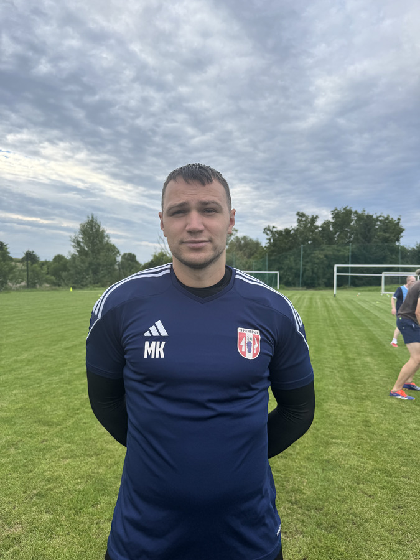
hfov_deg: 56.8
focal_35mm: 24
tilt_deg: -0.8
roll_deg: -1.9
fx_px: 388
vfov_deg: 71.6
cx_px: 210
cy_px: 280
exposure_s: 1/1215
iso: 80
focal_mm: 6.76
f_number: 1.78
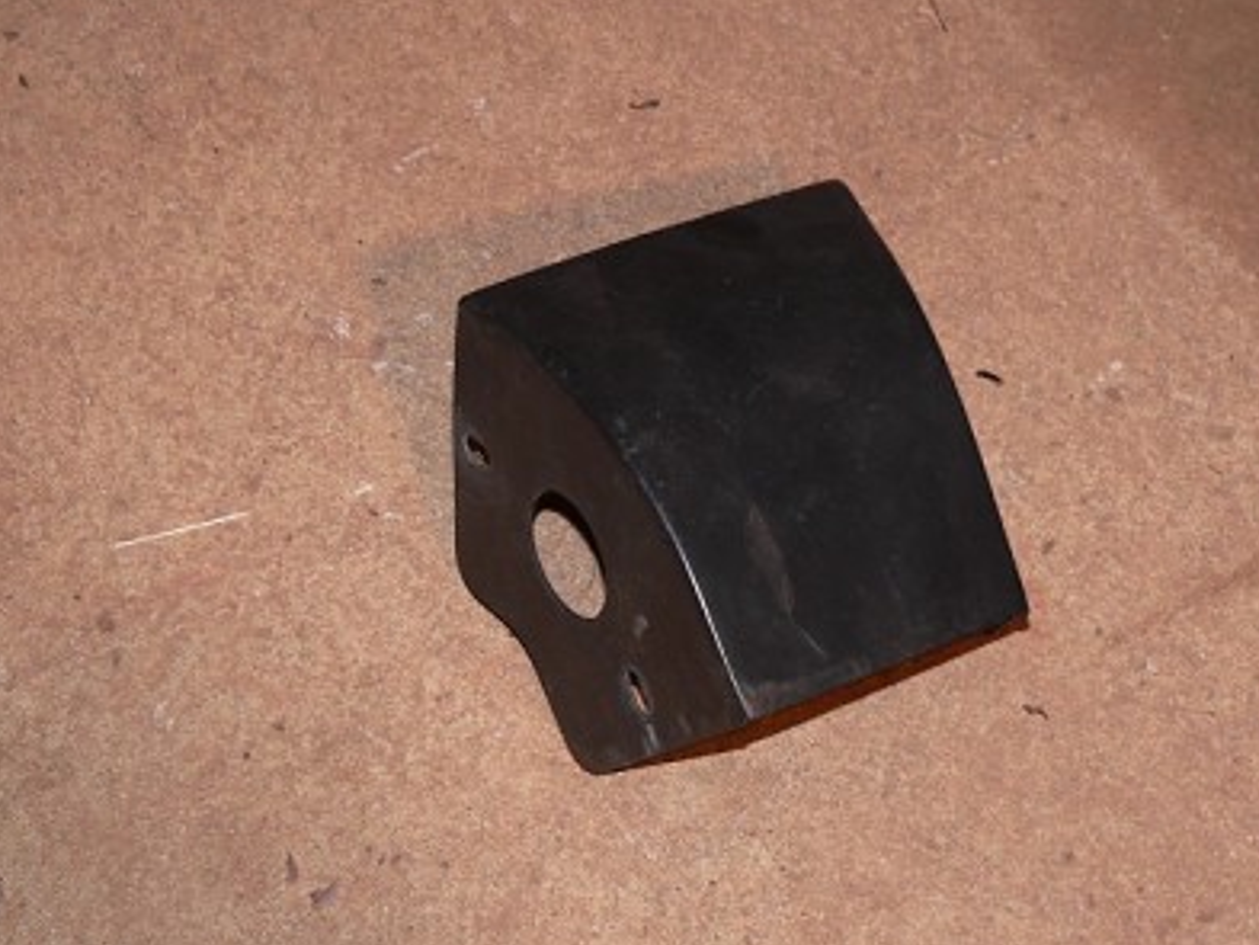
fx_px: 4002
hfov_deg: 17.9
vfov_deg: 13.5
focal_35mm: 110
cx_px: 695
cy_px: 484
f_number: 2.8
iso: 100
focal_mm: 14.9
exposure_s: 1/60
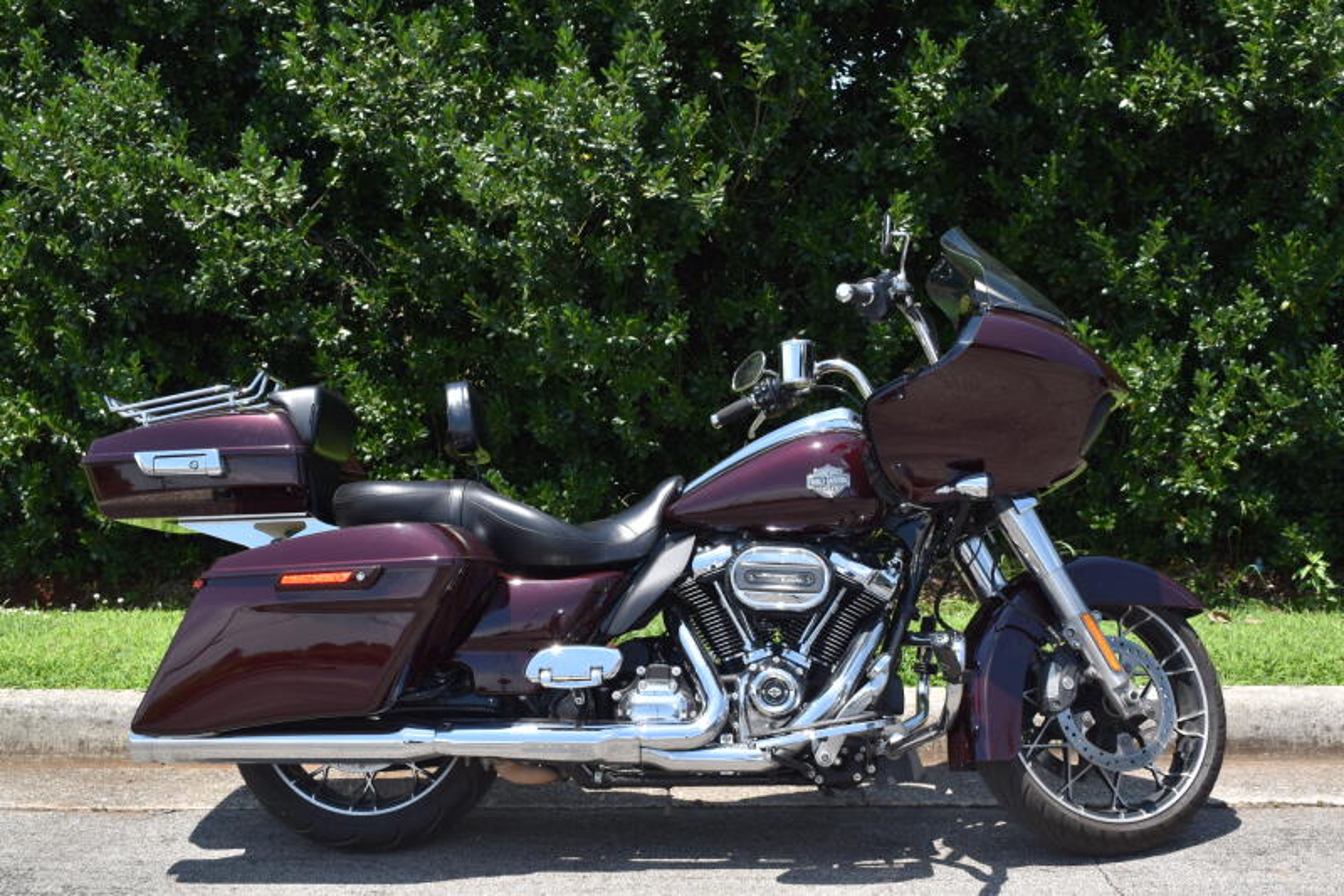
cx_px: 672
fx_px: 1792
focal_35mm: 48
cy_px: 448
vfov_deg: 28.1
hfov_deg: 41.1
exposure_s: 1/200
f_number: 9
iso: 100
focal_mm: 32
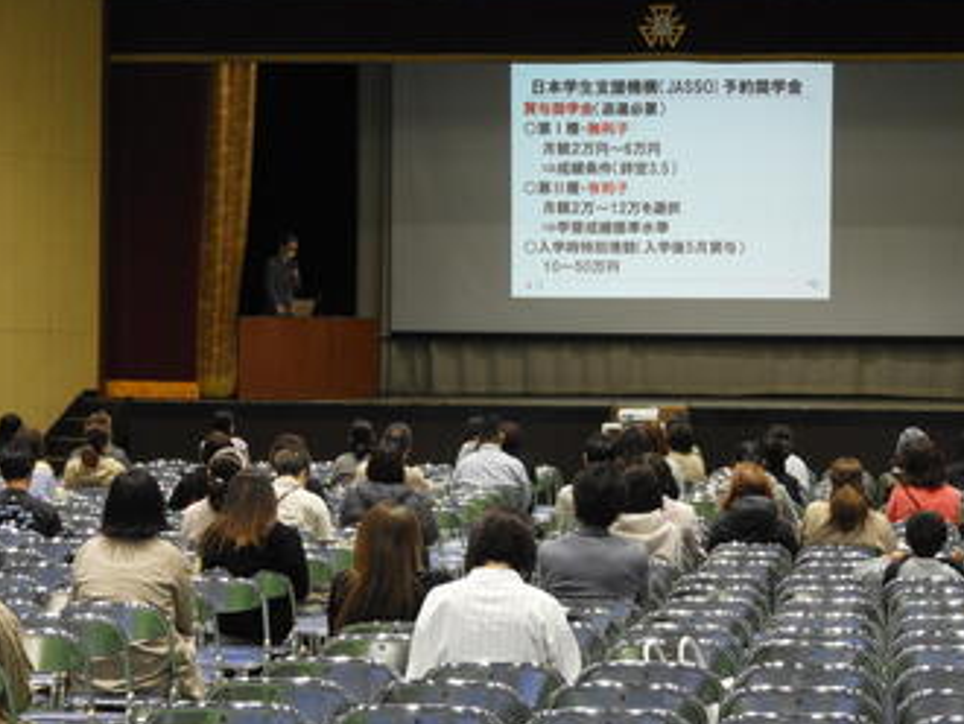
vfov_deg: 14.4
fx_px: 2870
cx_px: 555
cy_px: 330
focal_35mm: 103
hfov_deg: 19.1
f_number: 4.5
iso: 400
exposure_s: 1/25
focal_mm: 15.2
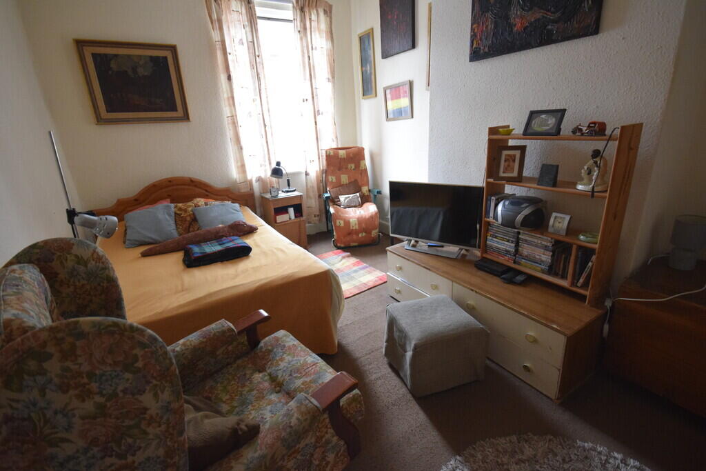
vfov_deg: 69.7
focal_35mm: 17
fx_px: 338
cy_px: 236
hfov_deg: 92.4
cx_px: 353
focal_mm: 11.5
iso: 2500
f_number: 4.2
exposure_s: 1/60
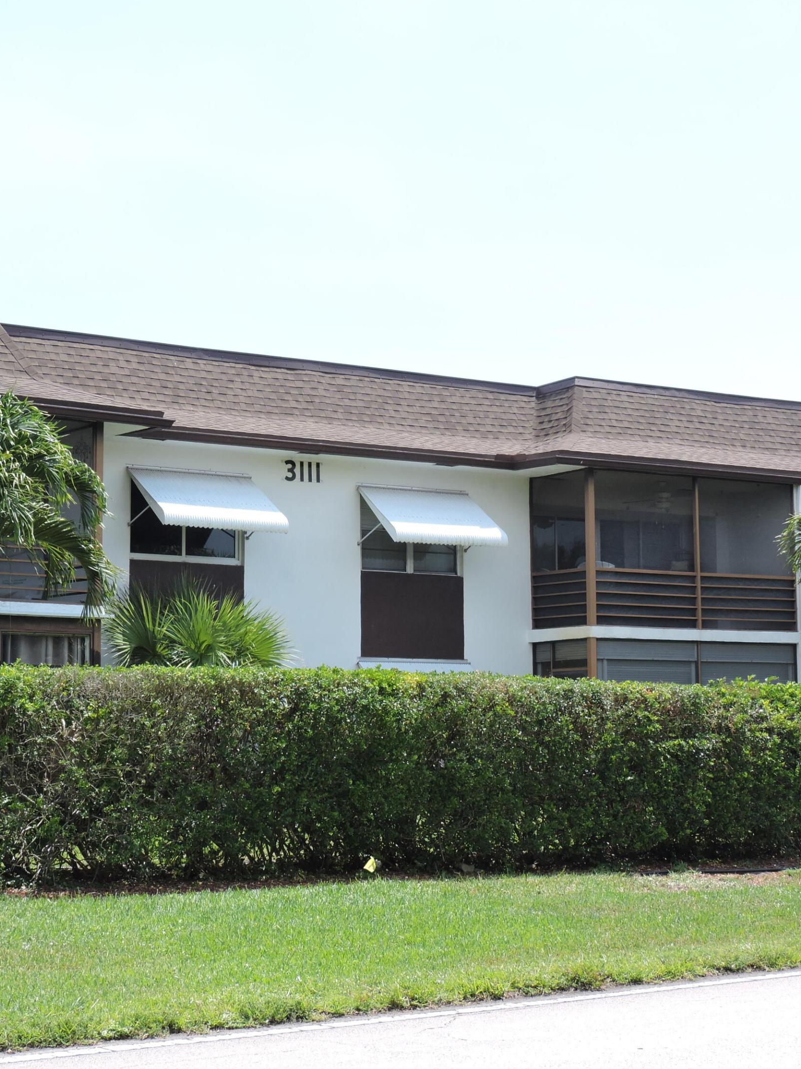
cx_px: 312
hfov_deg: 23.2
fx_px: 1944
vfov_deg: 30.7
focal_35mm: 63
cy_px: 535
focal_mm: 8.4
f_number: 3.5
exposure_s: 1/500
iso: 100
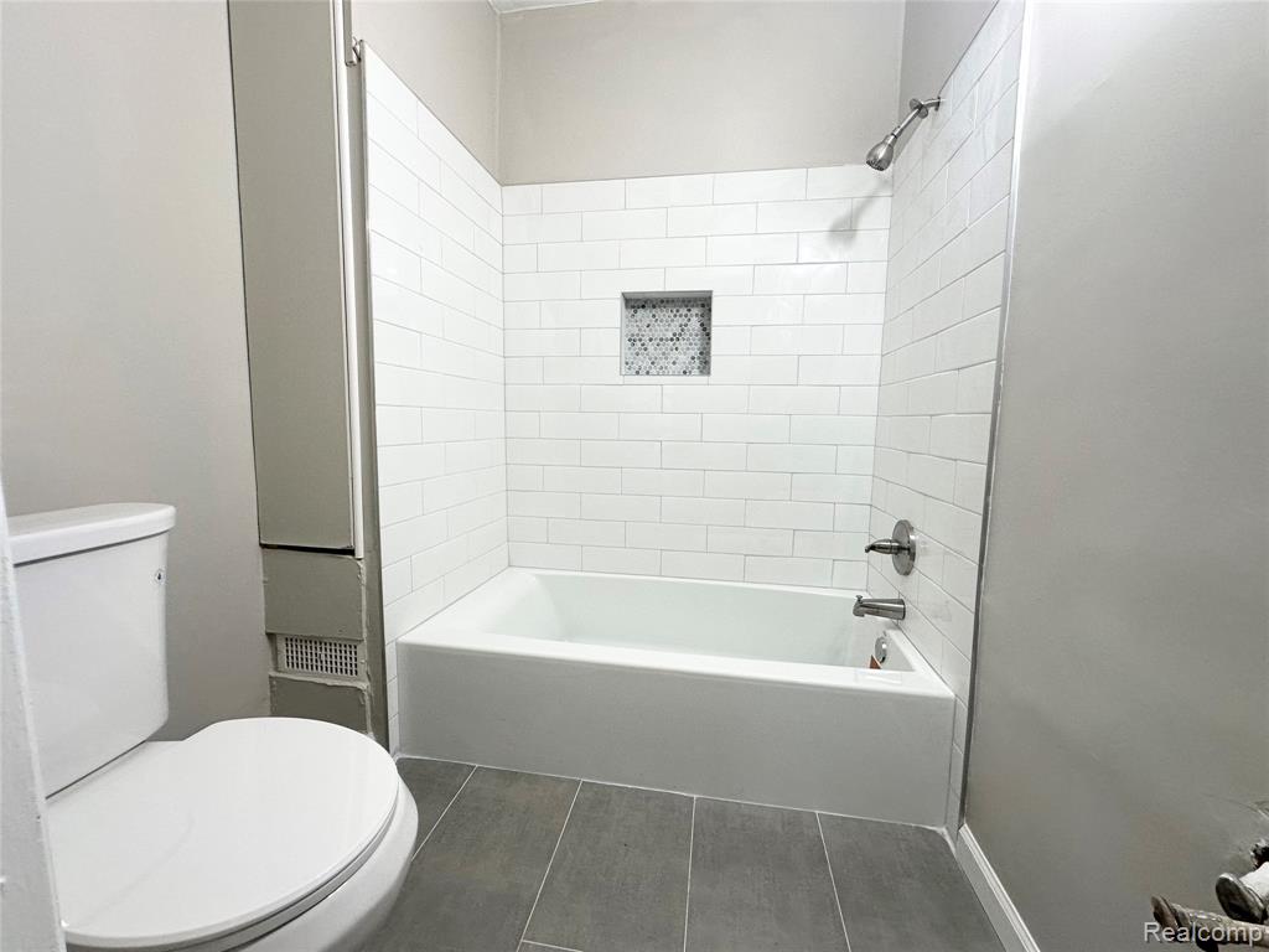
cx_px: 634
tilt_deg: -6.1
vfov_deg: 85.7
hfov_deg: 102.1
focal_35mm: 14
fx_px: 513
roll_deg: -1.0
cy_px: 476
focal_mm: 2.22
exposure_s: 1/120
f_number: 2.2
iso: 125
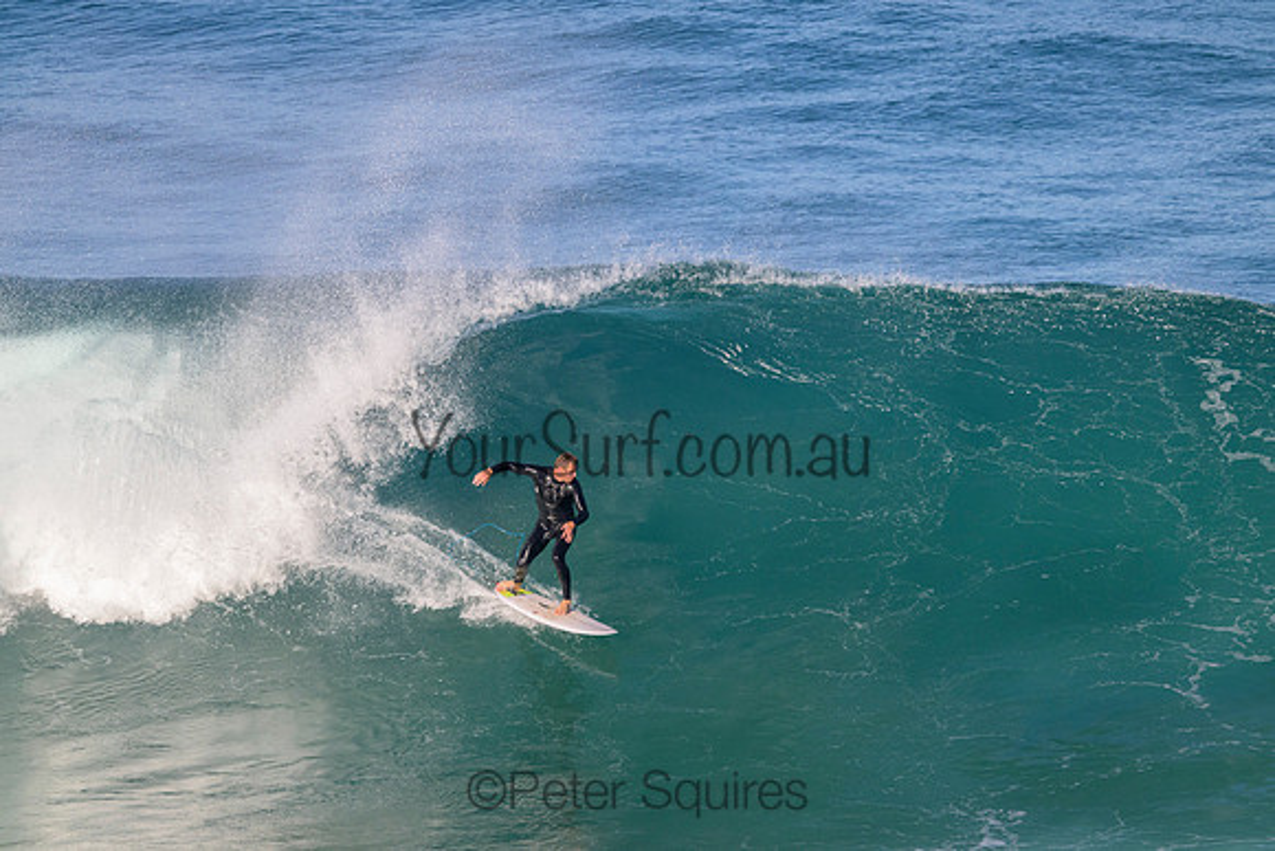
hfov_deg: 4.6
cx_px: 638
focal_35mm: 450
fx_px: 15940
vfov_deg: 3.1
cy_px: 426
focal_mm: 450
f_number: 11
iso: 1400
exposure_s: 1/2000
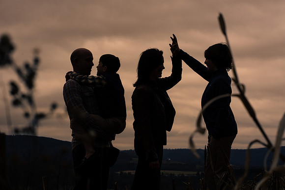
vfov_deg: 16.1
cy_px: 95
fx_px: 673
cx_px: 142
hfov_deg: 23.9
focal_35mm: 85
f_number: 11
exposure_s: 1/500
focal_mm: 85
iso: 320
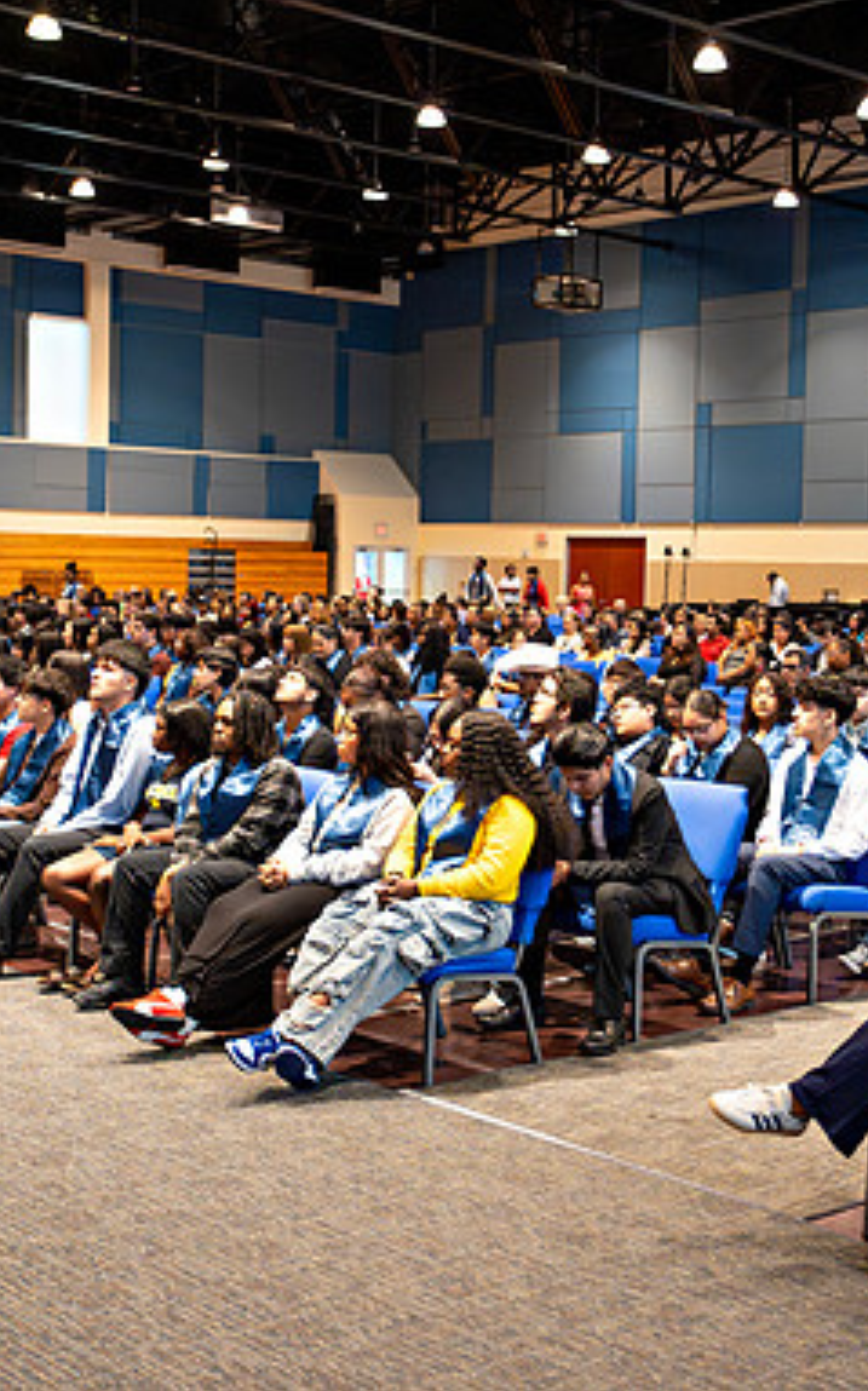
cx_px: 436
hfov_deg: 25.3
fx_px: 1932
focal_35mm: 51
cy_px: 692
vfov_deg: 39.6
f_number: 4
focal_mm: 33
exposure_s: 1/160
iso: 3200
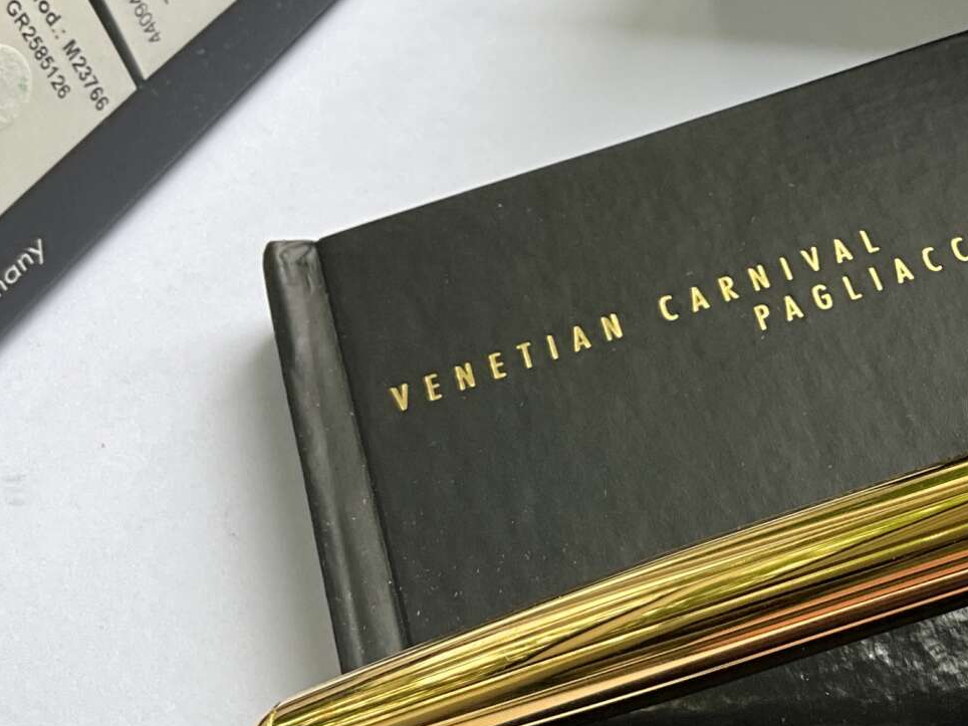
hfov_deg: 23.9
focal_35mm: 77
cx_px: 1026
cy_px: 303
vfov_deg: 19.1
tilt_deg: -51.2
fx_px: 2153
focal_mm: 3
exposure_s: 1/122
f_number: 1.8
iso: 25
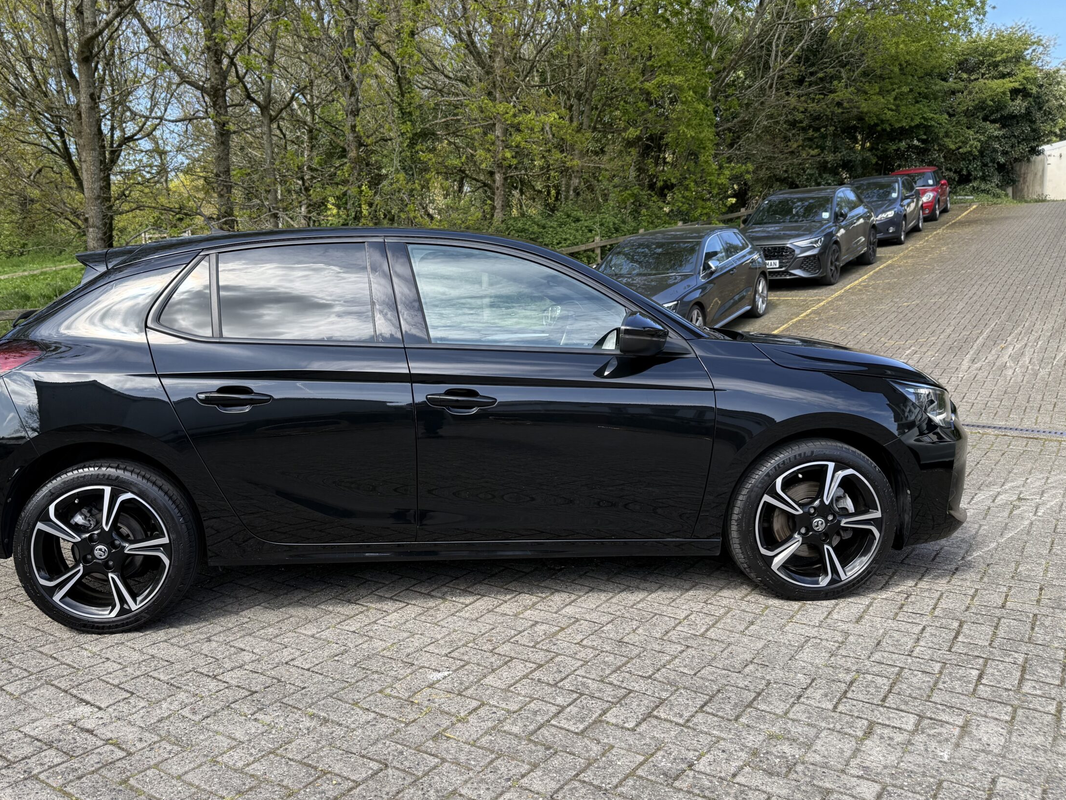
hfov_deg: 63.3
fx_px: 862
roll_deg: +0.9
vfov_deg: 49.8
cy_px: 394
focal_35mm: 28
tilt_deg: -7.6
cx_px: 480
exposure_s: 1/1018
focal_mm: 6.76
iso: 100
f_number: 1.78
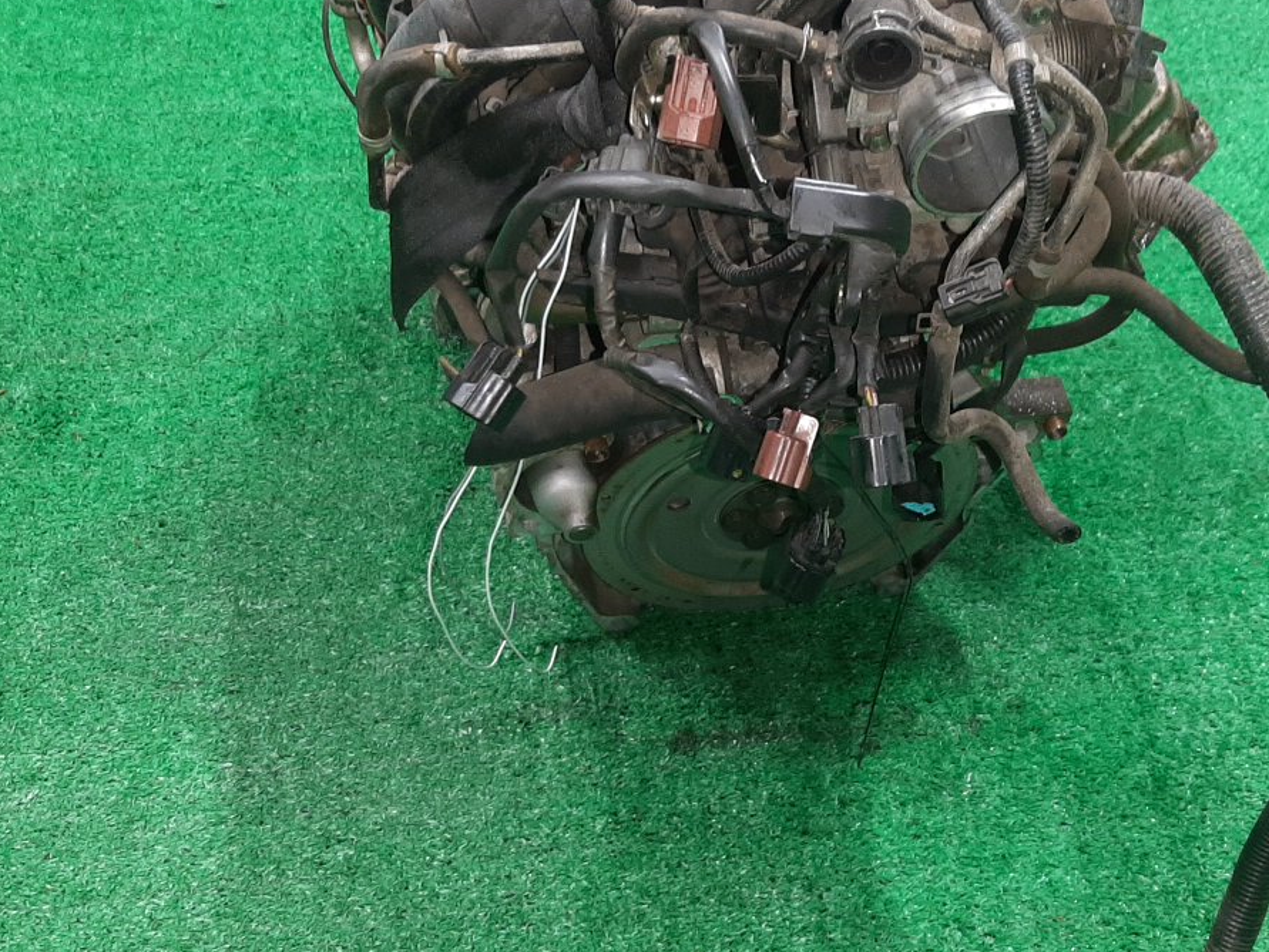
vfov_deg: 34.3
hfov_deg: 44.5
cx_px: 768
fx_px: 1540
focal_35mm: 42
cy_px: 544
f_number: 1.7
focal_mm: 3.93
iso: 217
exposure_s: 1/50
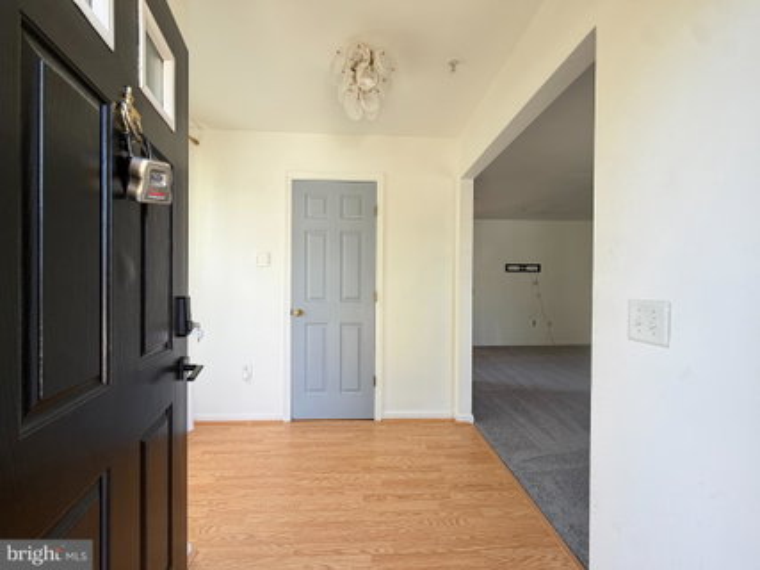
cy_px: 285
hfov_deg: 102.1
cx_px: 380
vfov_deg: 85.6
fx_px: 307
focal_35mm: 14
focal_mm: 2.22
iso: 100
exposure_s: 1/121
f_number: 2.2
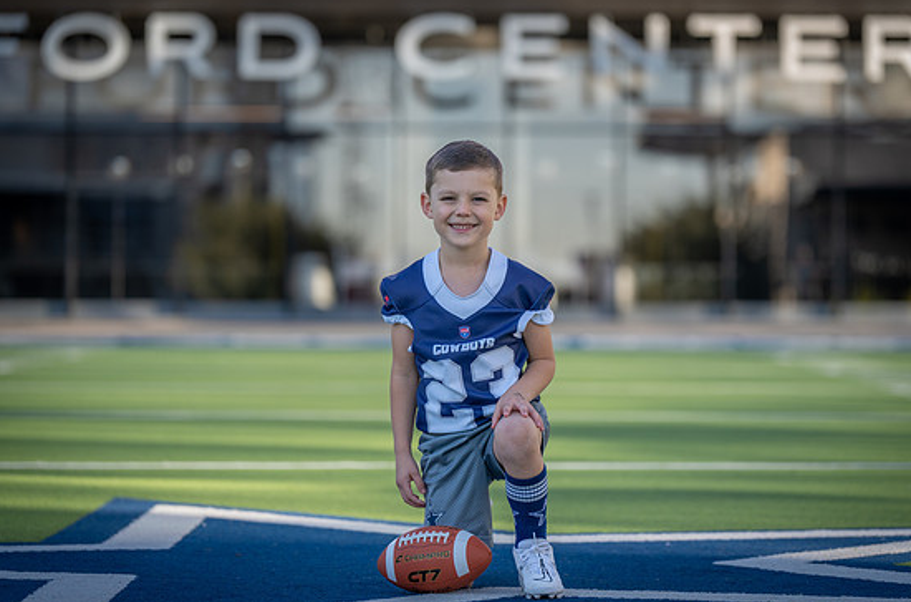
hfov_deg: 13.8
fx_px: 3759
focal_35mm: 149
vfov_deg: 9.1
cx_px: 488
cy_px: 294
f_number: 2.8
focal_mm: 132
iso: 125
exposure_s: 1/640
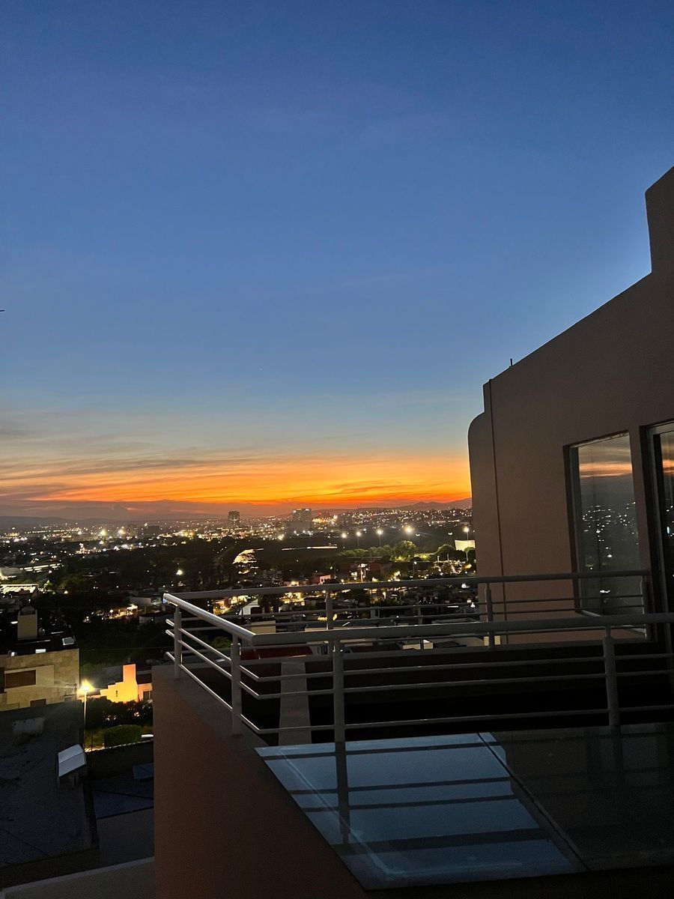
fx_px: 675
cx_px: 337
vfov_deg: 67.3
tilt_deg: +4.4
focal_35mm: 26
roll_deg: +2.4
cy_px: 450
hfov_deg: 53.1
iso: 500
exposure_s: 1/53
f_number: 1.5
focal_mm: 5.7
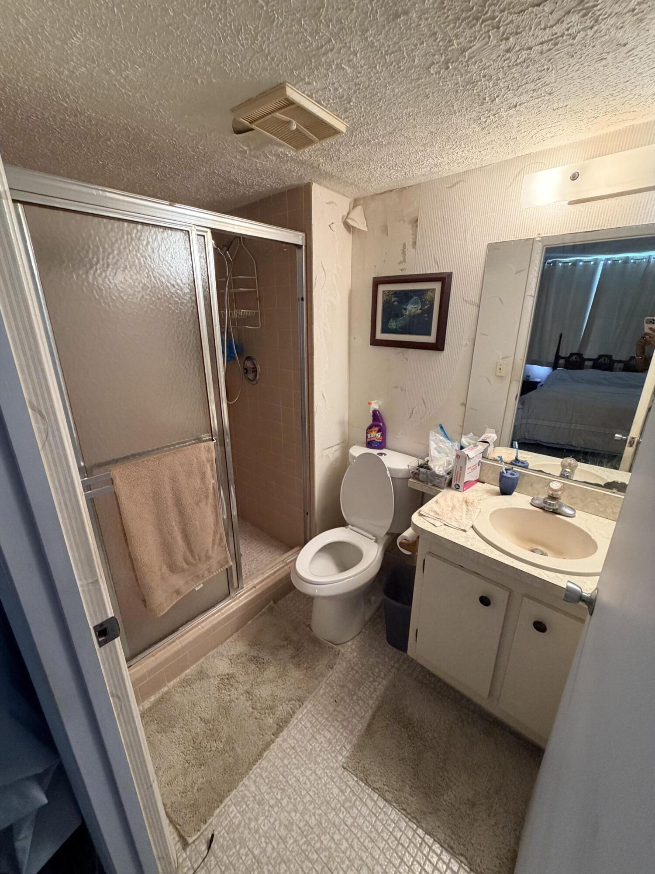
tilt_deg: -18.8
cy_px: 437
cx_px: 328
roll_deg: +0.8
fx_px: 353
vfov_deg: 102.1
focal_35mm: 14
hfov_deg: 85.7
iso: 250
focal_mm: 2.22
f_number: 2.2
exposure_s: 1/60
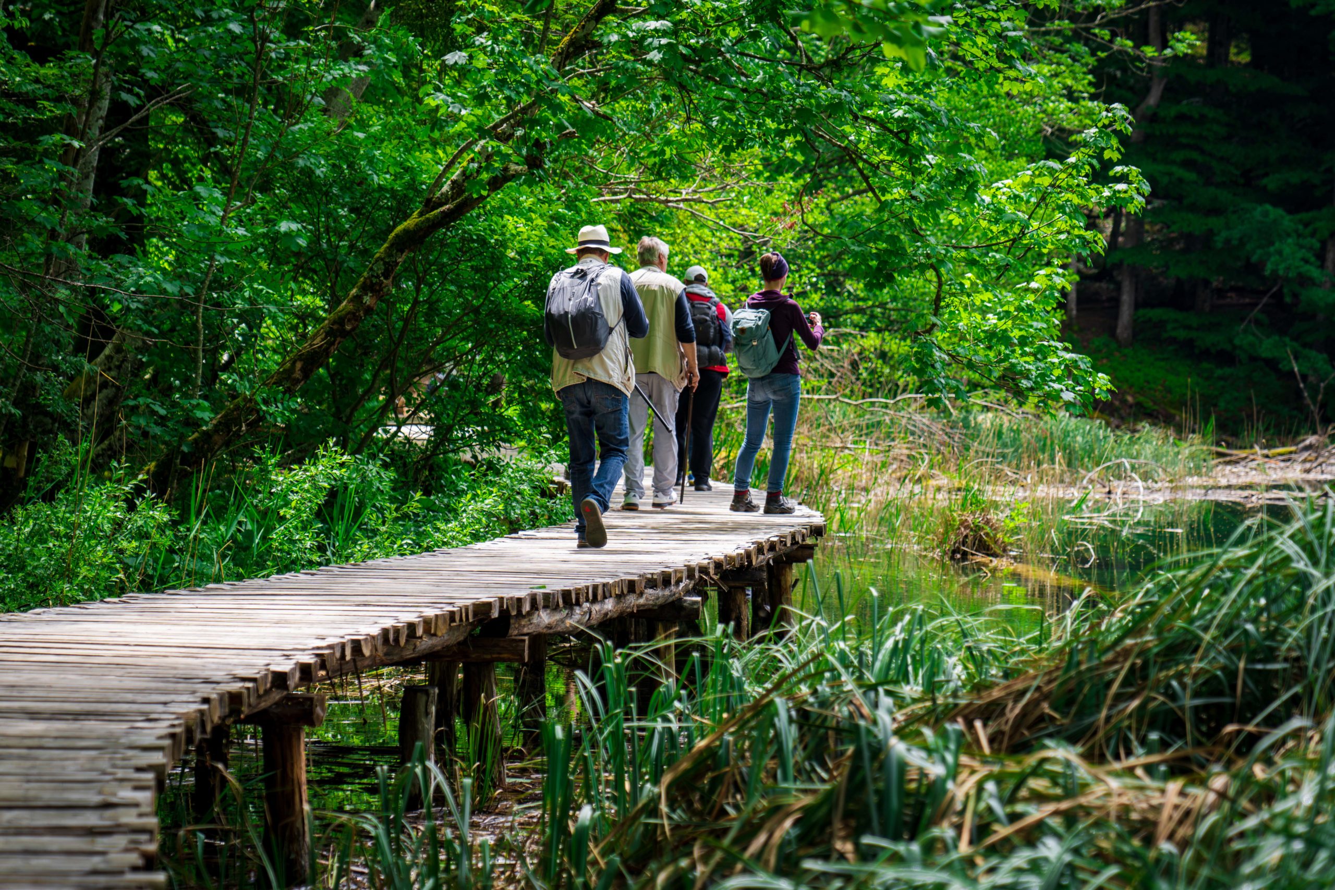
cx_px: 668
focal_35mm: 105
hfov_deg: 19.5
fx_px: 3894
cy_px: 445
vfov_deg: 13.0
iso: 100
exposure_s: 1/320
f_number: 2.8
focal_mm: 70
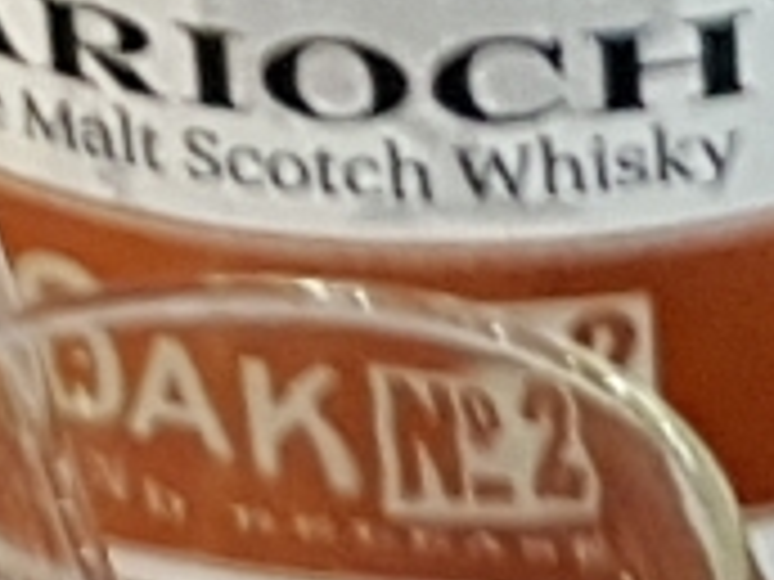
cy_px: 605
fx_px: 2370
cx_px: -333
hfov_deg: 17.0
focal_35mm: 106
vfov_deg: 13.7
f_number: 1.7
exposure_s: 1/25
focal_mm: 4.2
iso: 250
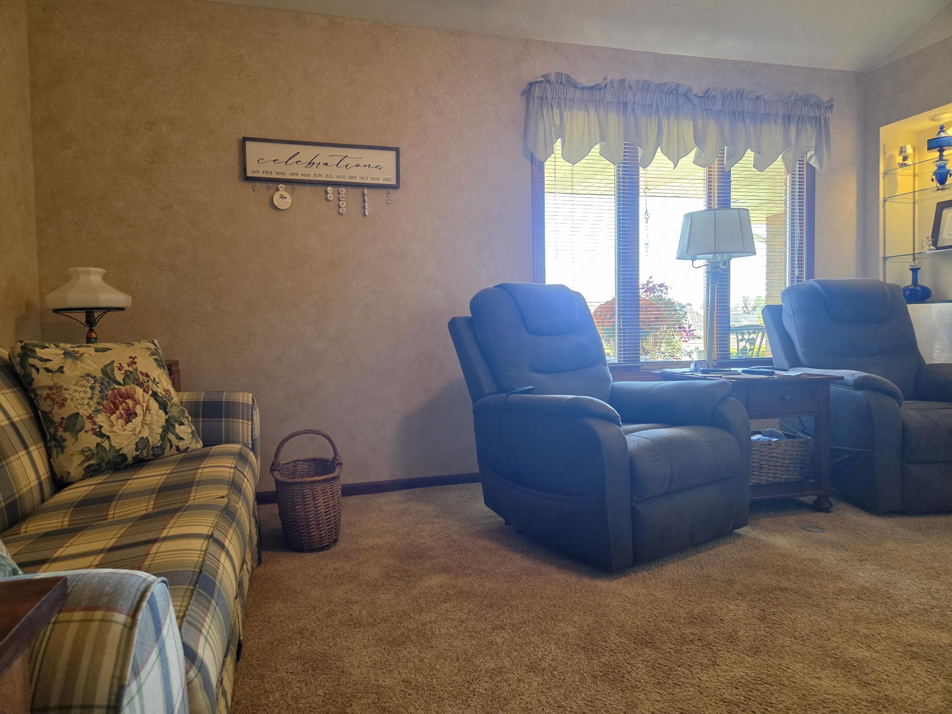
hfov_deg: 73.9
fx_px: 633
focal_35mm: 23
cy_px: 357
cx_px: 476
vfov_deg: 58.9
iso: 250
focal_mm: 5.4
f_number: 1.8
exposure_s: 1/120
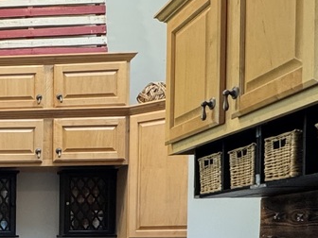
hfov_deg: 25.9
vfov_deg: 22.9
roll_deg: -0.1
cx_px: -129
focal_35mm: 60
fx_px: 551
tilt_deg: -3.0
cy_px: 265
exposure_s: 1/60
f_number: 2.2
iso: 250
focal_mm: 2.22
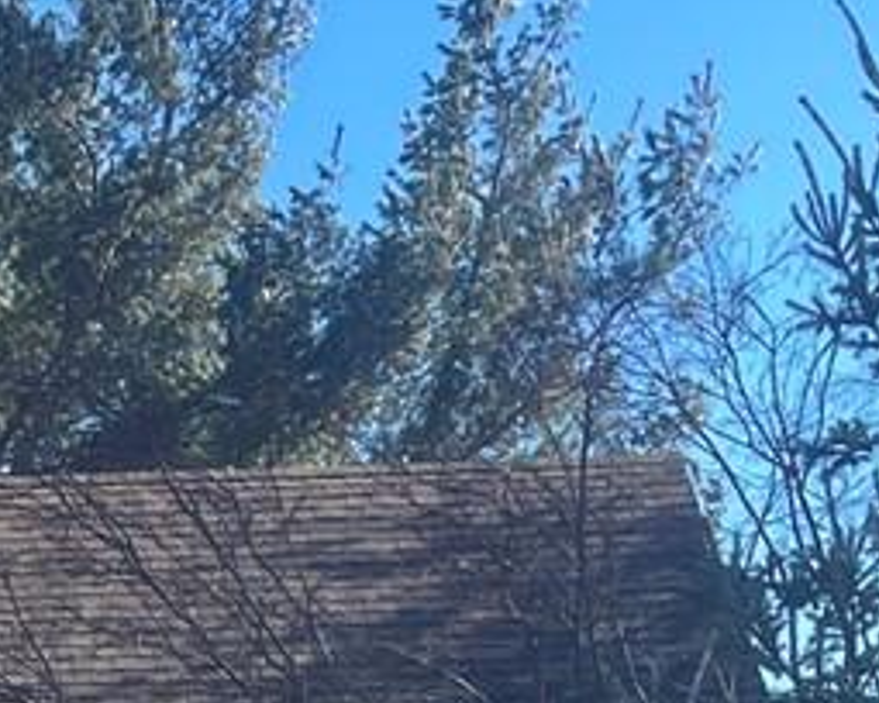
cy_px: 791
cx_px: -69
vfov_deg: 15.3
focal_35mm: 98
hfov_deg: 18.8
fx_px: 2549
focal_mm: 5.1
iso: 32
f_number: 1.6
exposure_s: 1/908
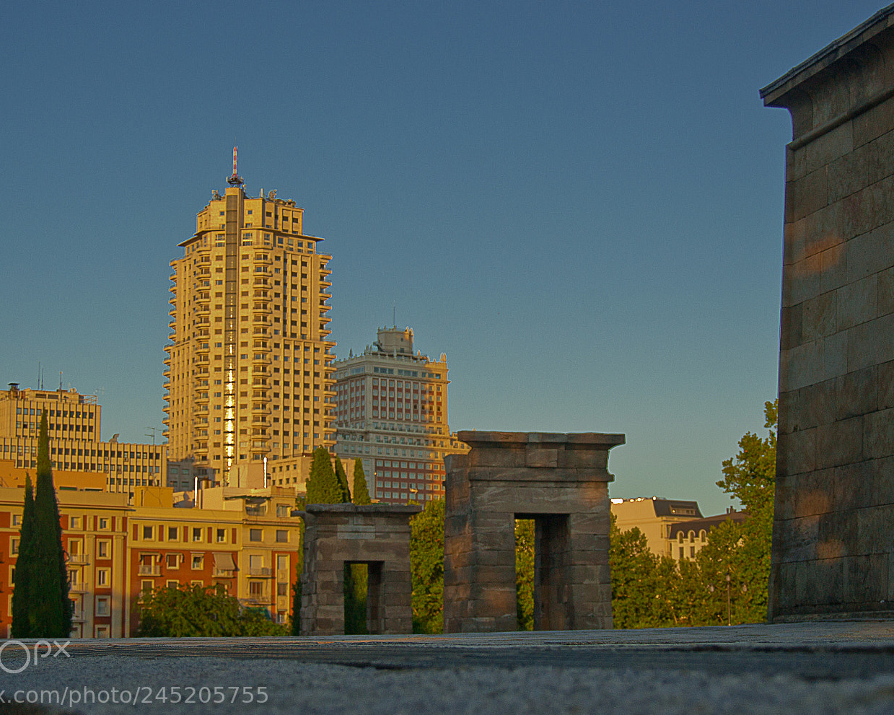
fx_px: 1683
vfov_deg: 24.0
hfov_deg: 29.7
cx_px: 468
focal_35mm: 64
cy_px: 367
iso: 180
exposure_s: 1/125
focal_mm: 35
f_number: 5.6
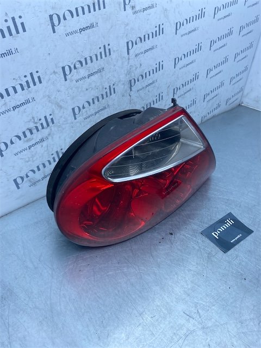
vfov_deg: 67.3
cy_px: 174
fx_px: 261
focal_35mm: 26
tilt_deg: -33.6
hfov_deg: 53.1
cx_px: 130
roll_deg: -5.0
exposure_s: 1/877
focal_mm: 4.25
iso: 32
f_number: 1.8
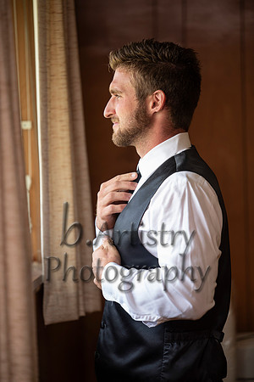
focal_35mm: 170
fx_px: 1799
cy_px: 191
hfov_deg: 8.1
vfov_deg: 12.1
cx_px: 127
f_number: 2.8
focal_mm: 170
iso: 400
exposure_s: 1/160
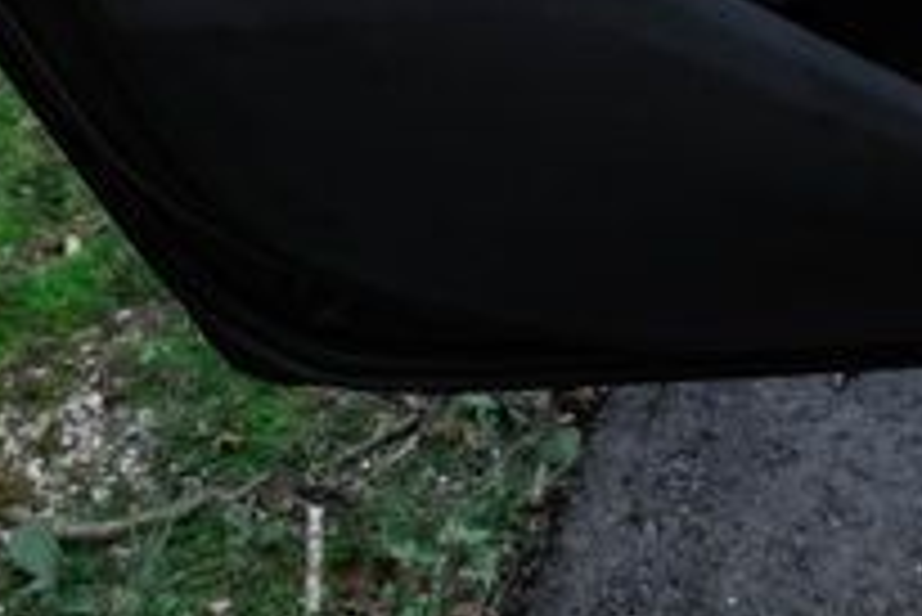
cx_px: 792
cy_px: -312
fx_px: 1922
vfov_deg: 16.6
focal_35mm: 75
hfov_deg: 26.3
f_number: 6.3
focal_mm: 24
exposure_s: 1/250
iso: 800
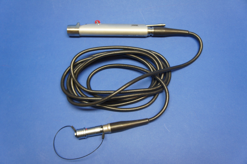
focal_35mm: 39
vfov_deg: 34.2
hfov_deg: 49.6
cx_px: 124
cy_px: 82
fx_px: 267
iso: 400
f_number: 4
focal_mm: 26
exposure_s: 1/40
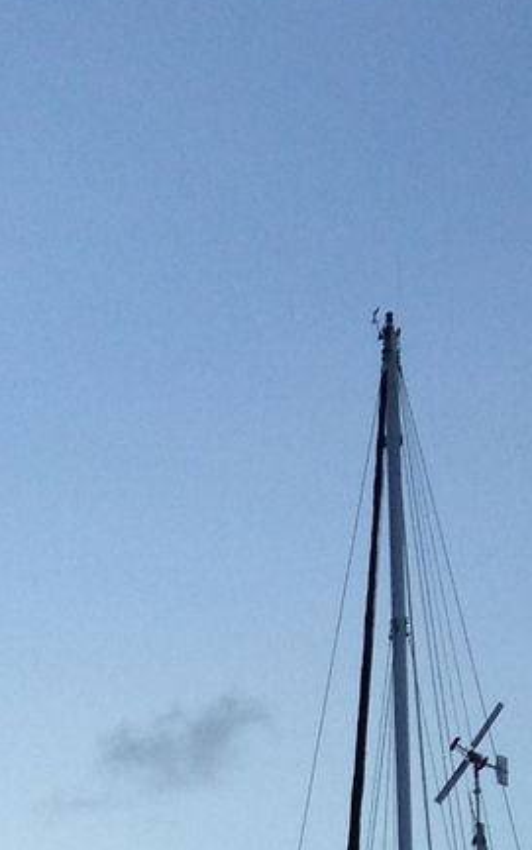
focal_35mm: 155
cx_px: -536
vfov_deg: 12.8
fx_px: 3592
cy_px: 1292
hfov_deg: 8.1
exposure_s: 1/669
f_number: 2.4
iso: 50
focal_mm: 4.12
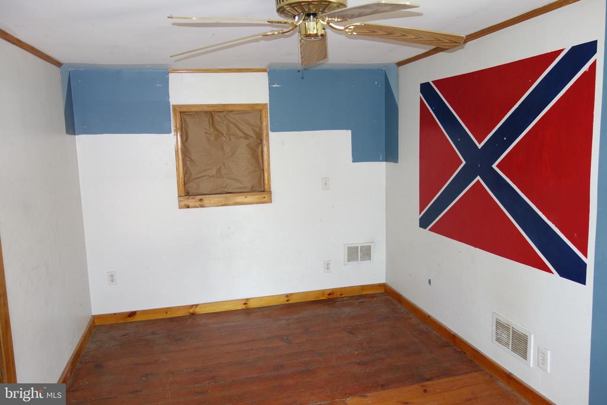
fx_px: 472
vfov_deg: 46.4
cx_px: 304
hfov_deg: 65.5
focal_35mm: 28
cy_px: 202
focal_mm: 10.4
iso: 125
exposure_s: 1/30
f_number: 1.8
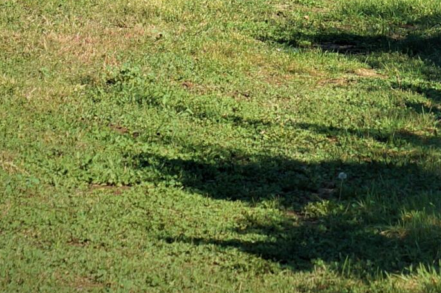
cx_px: 440
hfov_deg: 5.7
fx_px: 4419
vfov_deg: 3.8
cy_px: -109
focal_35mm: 361
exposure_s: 1/250
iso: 100
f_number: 7.1
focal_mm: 55
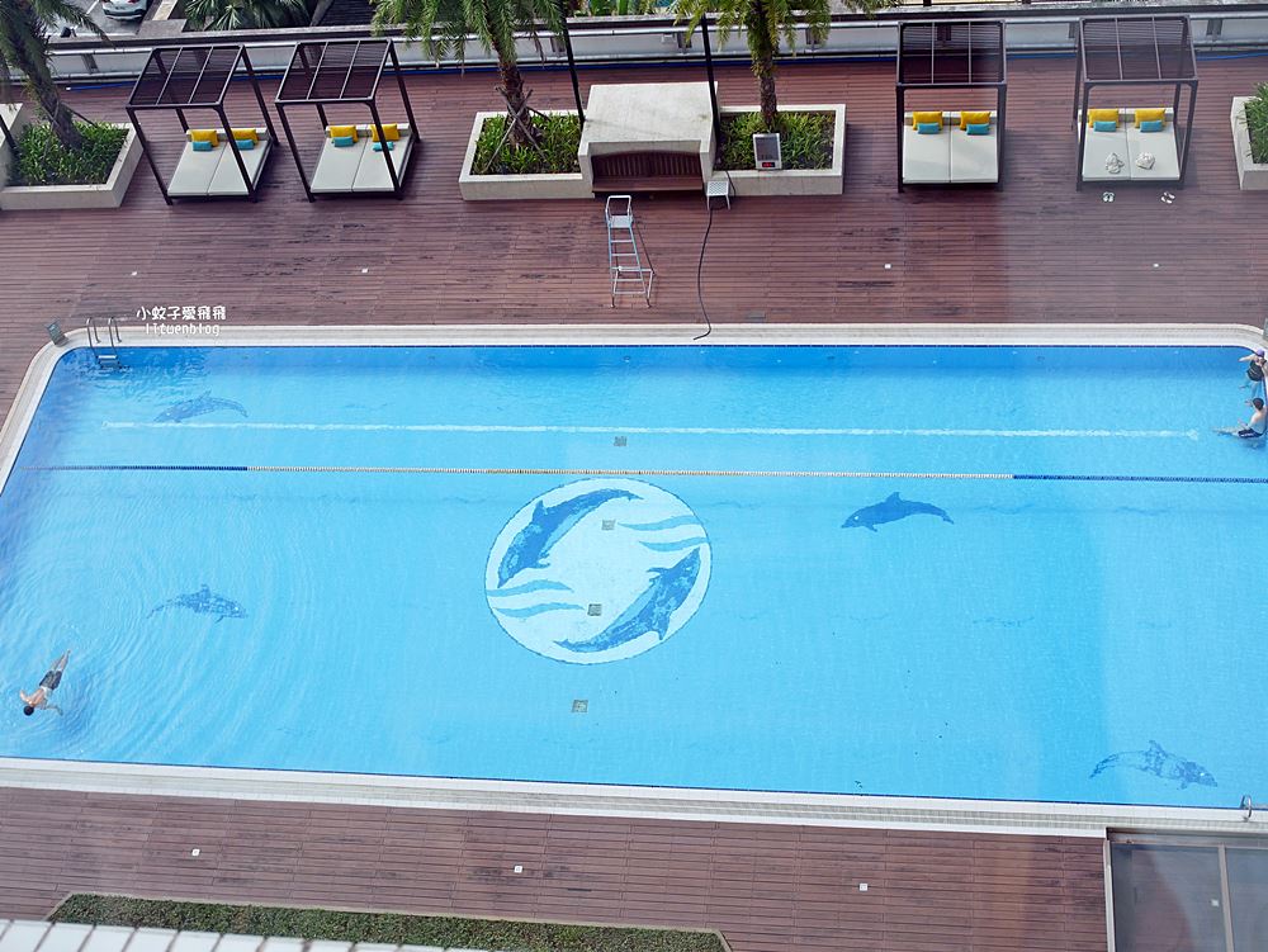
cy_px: 476
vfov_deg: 29.1
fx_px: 1832
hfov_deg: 38.2
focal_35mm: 50
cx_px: 634
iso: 200
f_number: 3.5
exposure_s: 1/1600
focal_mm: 25
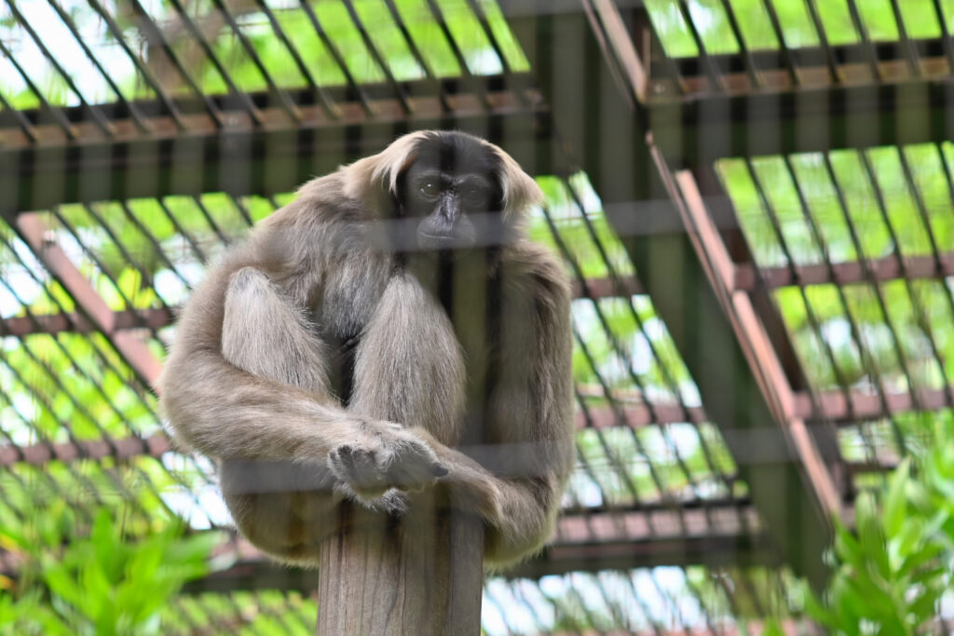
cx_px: 477
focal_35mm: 157
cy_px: 318
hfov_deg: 13.1
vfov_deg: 8.7
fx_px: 4161
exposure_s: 1/160
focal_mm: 105
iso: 320
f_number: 2.5
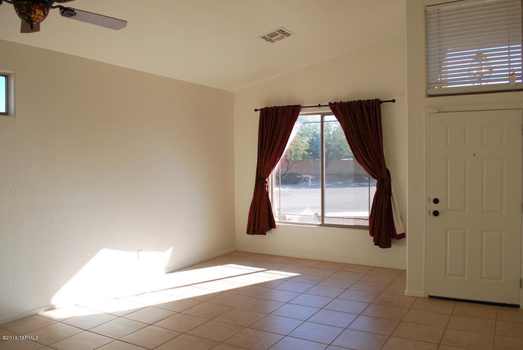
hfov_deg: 67.3
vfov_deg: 48.1
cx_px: 262
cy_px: 175
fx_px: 393
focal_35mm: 27
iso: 160
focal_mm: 18
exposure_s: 1/125
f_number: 5.6
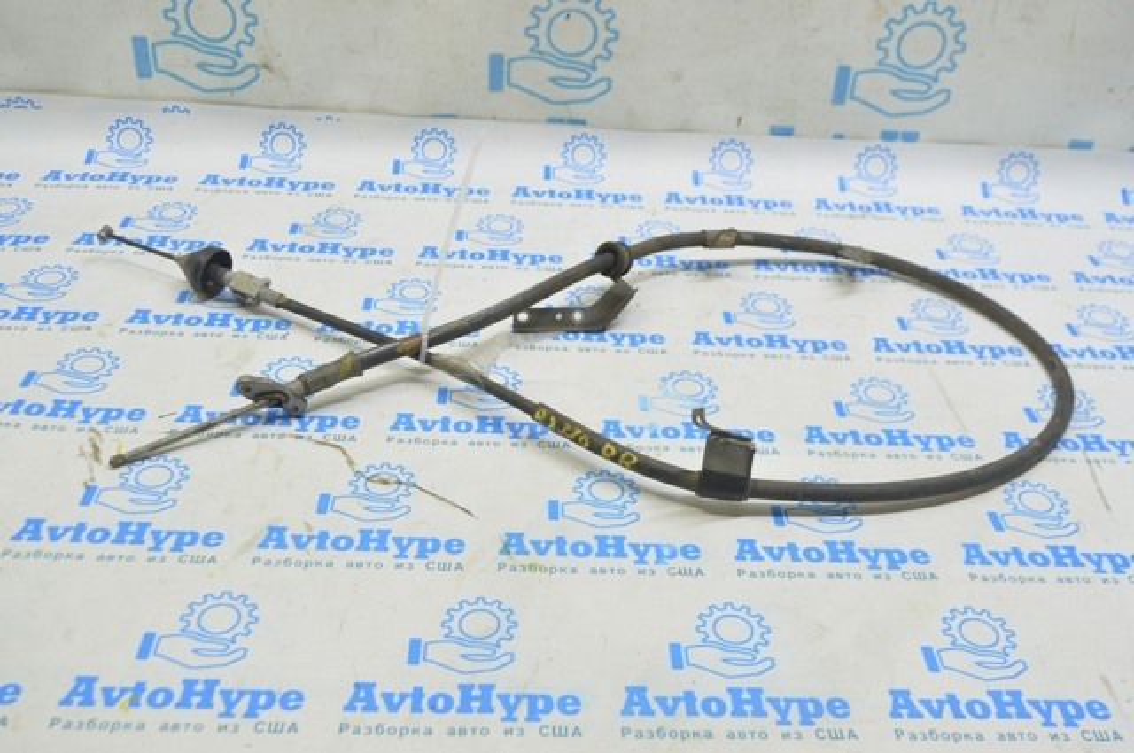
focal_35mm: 38
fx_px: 1180
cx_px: 567
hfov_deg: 51.3
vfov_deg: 35.4
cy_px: 376
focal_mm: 25
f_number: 5.6
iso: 400
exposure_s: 1/20
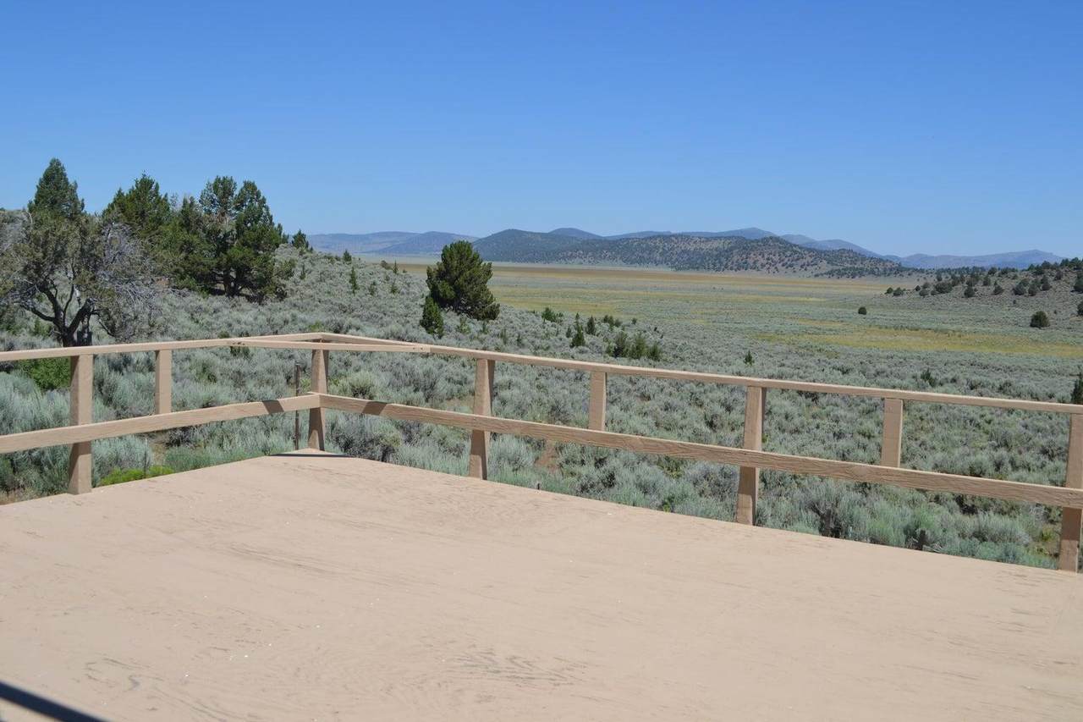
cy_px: 361
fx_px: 1083
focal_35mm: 36
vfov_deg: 36.9
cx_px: 542
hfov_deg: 53.1
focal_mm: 24
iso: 100
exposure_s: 1/250
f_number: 8
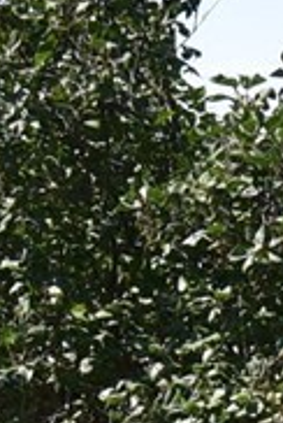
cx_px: 536
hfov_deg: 4.9
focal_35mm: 279
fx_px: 3277
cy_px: 555
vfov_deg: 7.3
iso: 100
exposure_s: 1/250
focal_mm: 20
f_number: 7.1
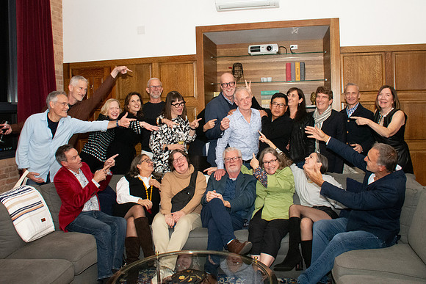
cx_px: 213
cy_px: 127
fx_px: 353
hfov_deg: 62.2
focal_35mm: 30
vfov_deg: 43.8
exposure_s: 1/200
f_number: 9
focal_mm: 18
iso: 5000
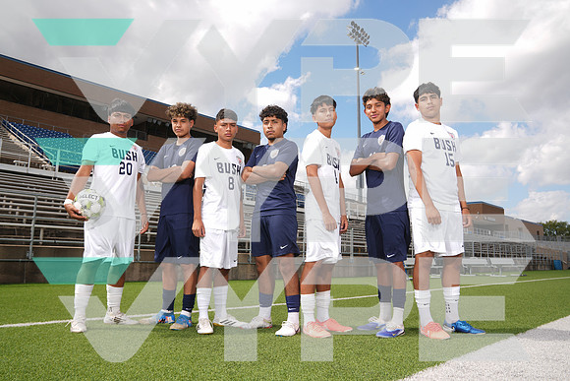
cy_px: 190
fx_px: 428
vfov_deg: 48.0
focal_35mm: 27
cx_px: 285
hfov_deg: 67.4
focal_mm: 27
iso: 80
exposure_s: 1/200
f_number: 7.1
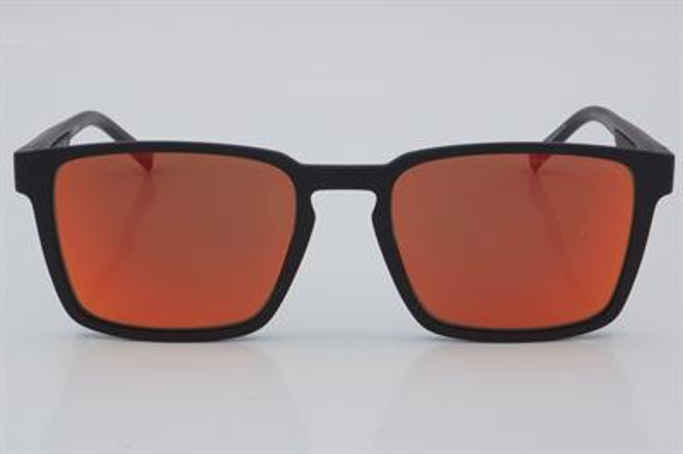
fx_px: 1564
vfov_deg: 16.5
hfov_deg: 24.6
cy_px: 227
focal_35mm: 82
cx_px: 342
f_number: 32
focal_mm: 55
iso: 100
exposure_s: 1/4
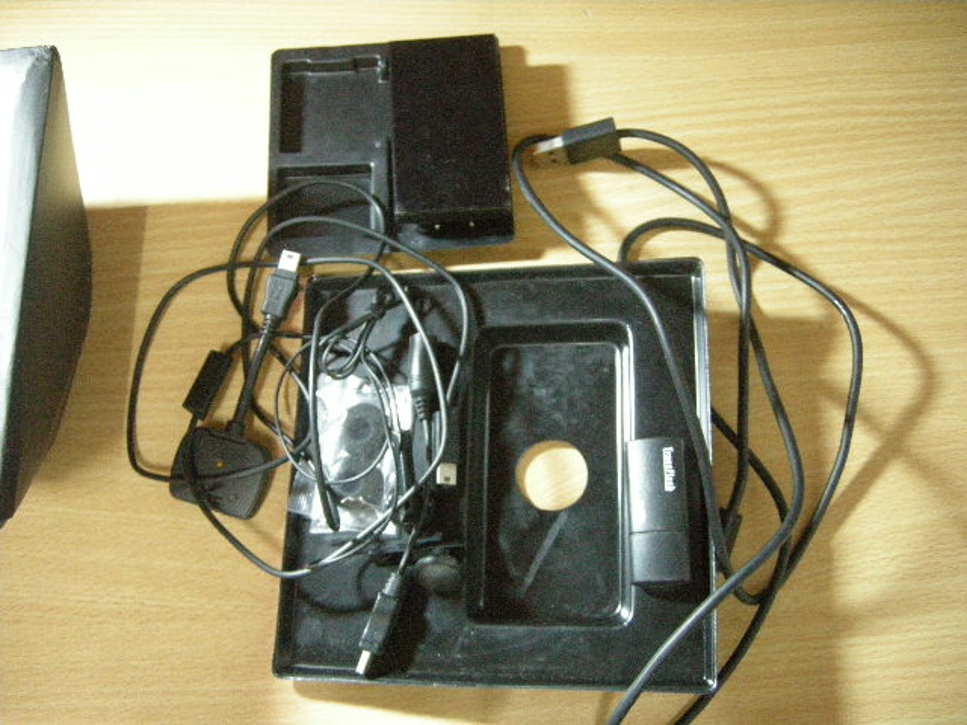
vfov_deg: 39.7
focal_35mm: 36
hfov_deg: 51.4
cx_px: 484
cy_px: 362
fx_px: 1006
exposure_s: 1/7.7
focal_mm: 7.5
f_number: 2.7
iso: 800
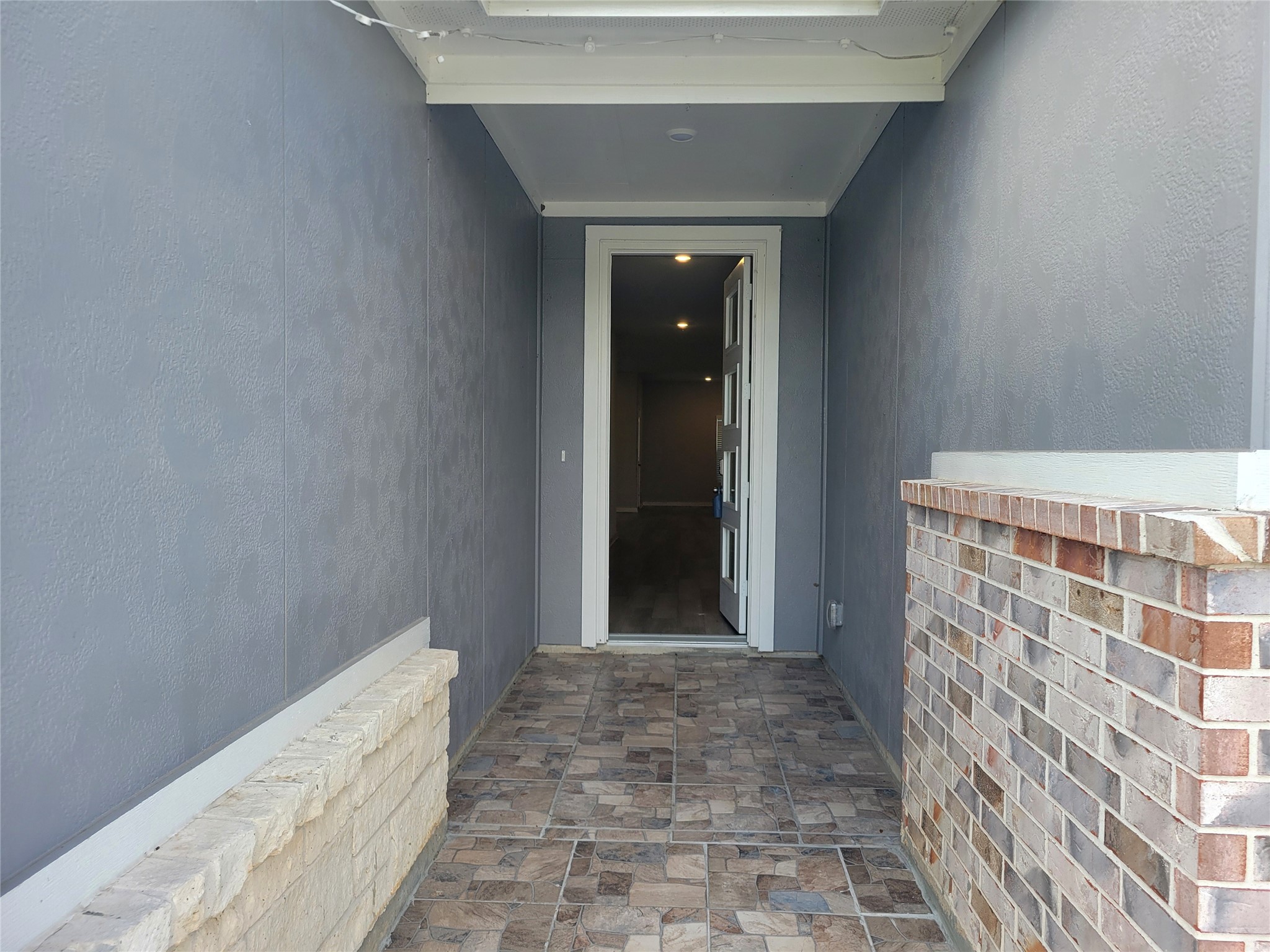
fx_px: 954
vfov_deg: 53.1
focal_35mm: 26
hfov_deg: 67.3
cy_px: 476
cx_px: 635
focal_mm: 5.4
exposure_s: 1/312
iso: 40
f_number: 1.8
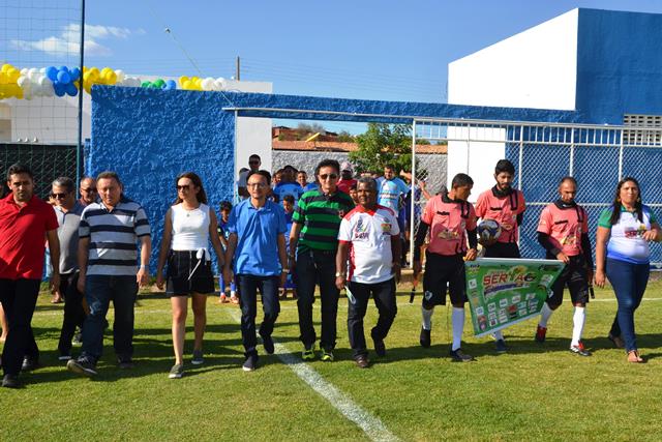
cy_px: 221
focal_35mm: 38
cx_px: 331
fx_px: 690
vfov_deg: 35.5
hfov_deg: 51.3
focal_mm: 25
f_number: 9
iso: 100
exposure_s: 1/200
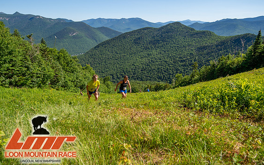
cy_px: 79
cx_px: 132
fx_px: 173
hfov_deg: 74.8
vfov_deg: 51.1
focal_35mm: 24
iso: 100
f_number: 5
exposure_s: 1/500
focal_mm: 23
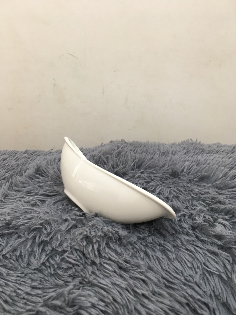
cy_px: 158
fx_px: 264
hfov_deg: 48.2
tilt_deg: -18.3
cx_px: 118
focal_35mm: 29
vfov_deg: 61.7
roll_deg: +2.2
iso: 80
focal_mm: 4.15
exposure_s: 1/33
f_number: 2.2
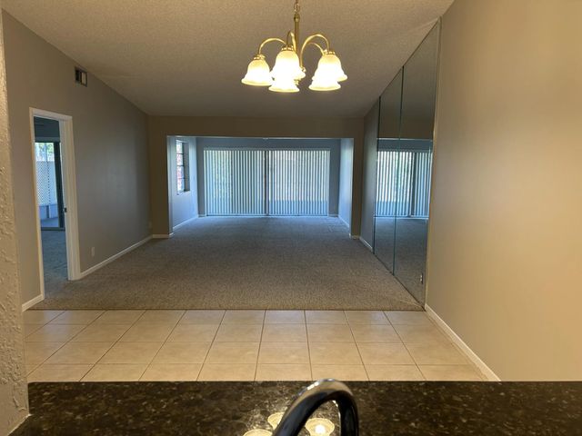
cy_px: 218
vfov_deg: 53.1
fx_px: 437
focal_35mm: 26
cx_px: 291
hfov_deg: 67.3
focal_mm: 5.7
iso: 64
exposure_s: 1/60
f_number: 1.5
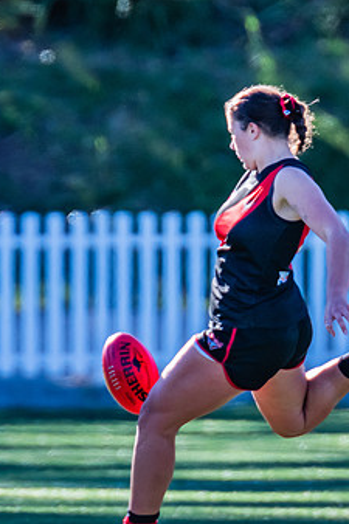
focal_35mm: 1590
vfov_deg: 1.3
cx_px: 196
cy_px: 290
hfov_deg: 0.9
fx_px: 23143
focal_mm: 600
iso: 800
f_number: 7.1
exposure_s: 1/1250
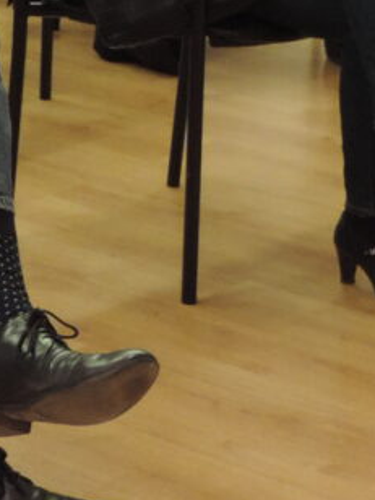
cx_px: -86
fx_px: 2398
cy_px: -224
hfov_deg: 8.8
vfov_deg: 11.5
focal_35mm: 166
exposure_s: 1/13
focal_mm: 8.9
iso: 800
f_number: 3.6
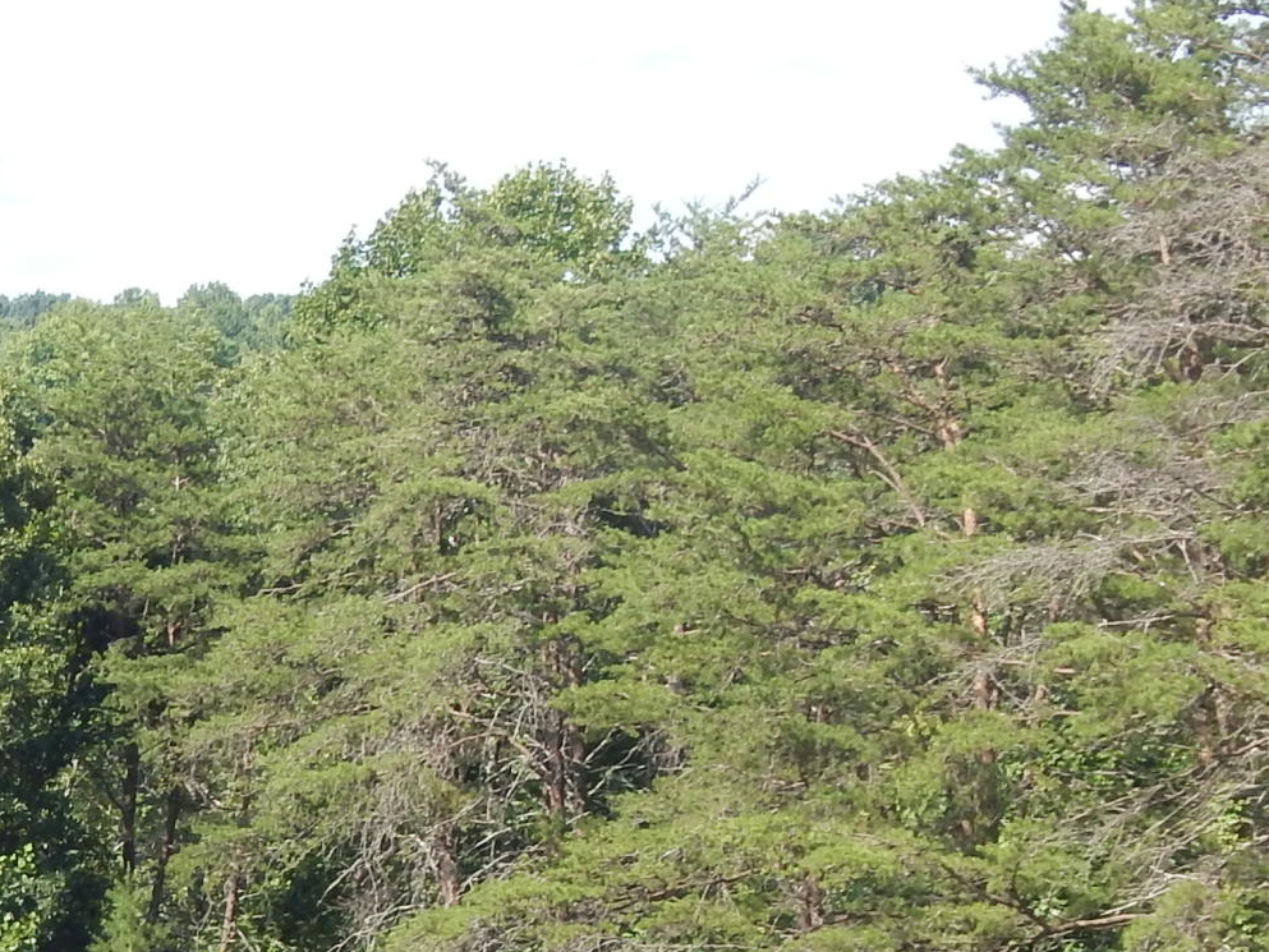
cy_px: 1371
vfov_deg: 10.0
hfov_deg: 13.3
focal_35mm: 145
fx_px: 5316
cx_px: -235
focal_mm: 8.6
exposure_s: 1/400
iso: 125
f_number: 3.7
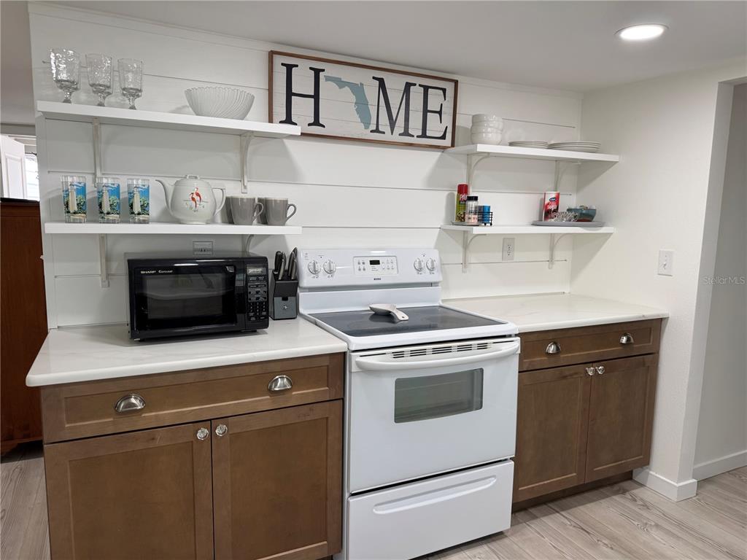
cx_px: 374
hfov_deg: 71.6
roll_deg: -1.1
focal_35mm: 24
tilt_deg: -8.1
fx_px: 518
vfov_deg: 56.8
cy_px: 280
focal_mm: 6.76
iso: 80
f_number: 1.78
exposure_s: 1/120
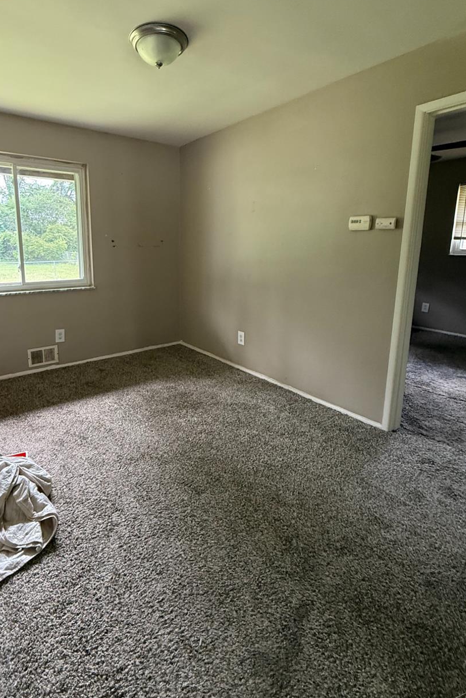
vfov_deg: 89.5
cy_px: 304
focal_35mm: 18
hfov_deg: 66.8
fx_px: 349
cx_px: 189
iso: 500
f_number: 2.2
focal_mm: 2.22
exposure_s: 1/60
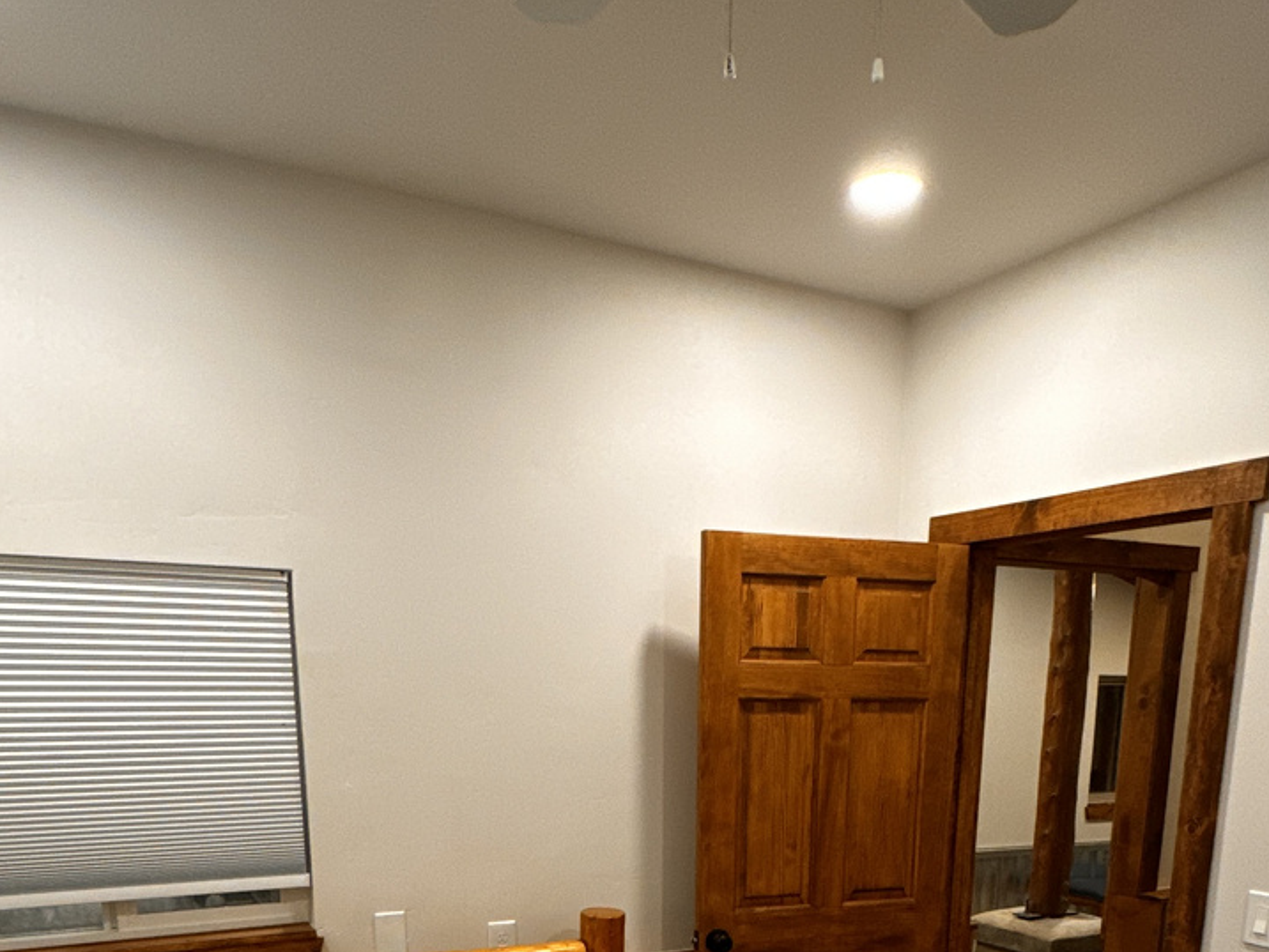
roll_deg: -1.2
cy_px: 925
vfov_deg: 41.5
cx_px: 664
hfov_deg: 59.9
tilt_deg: -14.5
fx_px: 1100
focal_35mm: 30
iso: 250
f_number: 2.2
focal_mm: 2.22
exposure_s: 1/99
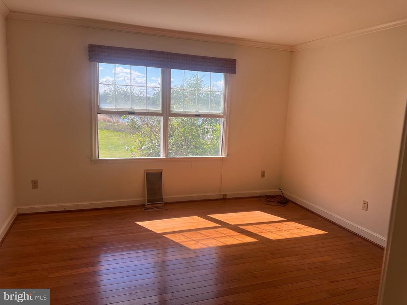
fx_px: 306
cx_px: 204
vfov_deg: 53.1
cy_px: 152
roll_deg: -1.7
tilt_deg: -8.9
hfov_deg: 67.3
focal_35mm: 26
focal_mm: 5.7
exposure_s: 1/658
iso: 50
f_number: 1.5
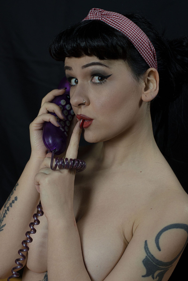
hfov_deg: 27.0
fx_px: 391
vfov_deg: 39.6
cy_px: 140
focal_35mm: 50
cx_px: 94
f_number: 4.5
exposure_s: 1/160
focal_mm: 50
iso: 800
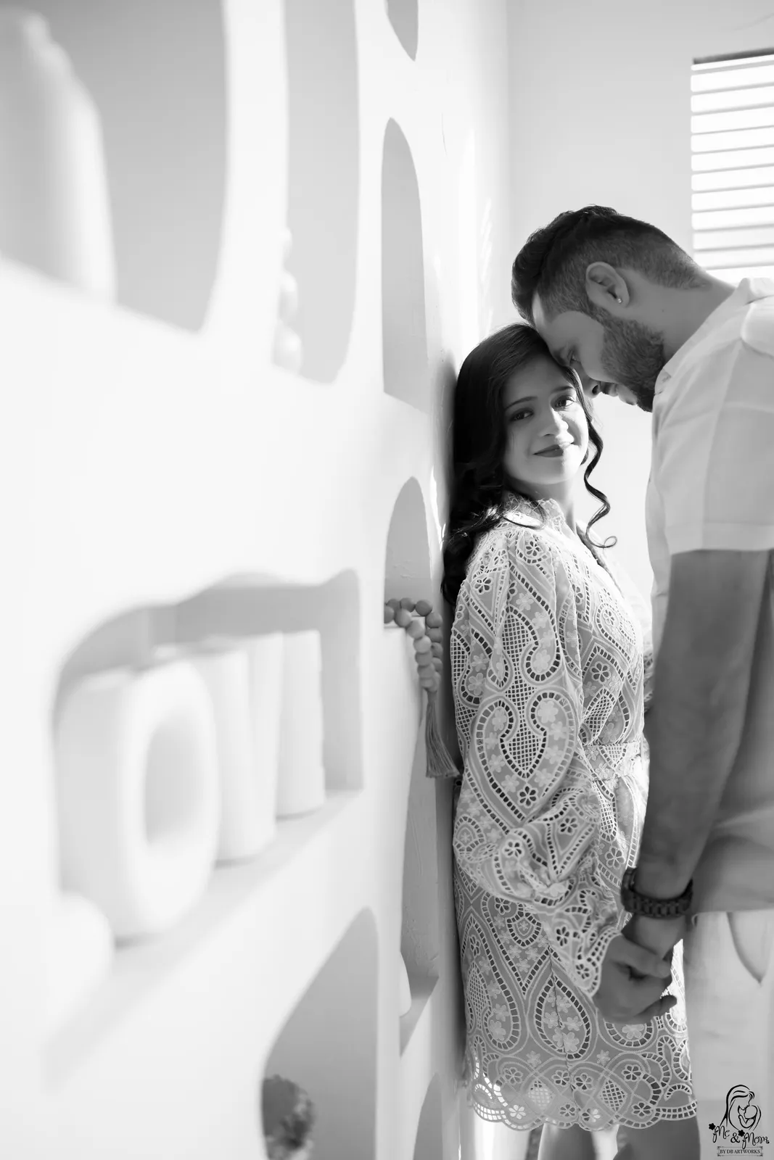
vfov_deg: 54.4
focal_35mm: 35
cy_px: 580
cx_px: 387
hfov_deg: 37.9
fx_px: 1128
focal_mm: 35
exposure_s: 1/640
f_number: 1.4
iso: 800
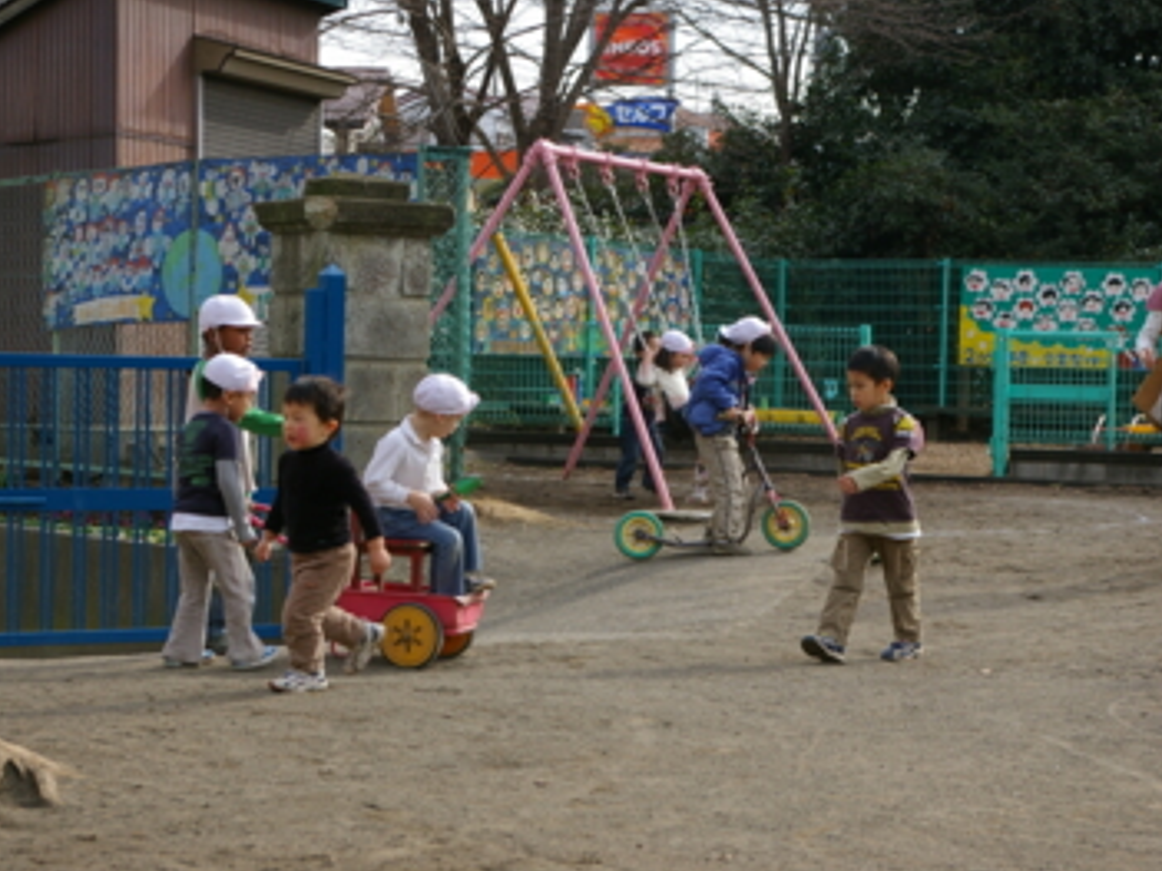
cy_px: 436
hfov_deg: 21.6
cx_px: 583
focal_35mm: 91
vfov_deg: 16.3
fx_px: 3039
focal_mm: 55
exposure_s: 1/125
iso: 200
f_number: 8
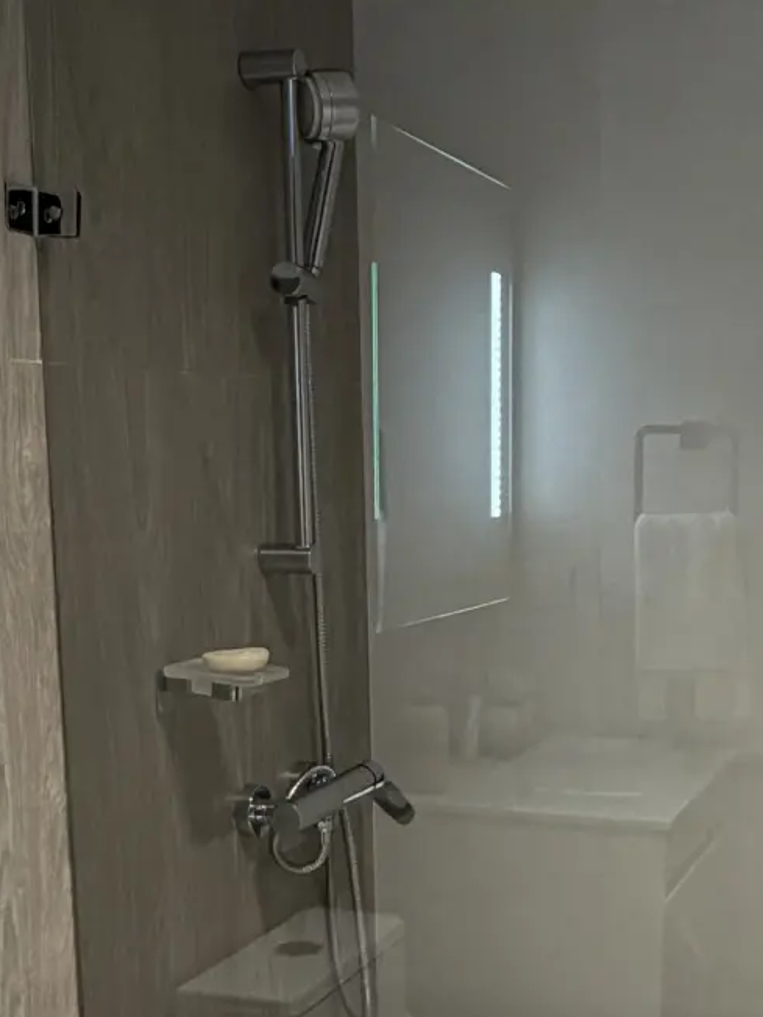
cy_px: 735
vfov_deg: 34.4
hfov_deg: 26.2
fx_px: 1616
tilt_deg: -10.7
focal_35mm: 55
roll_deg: -0.5
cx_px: 579
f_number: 2.2
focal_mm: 2.22
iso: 200
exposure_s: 1/60
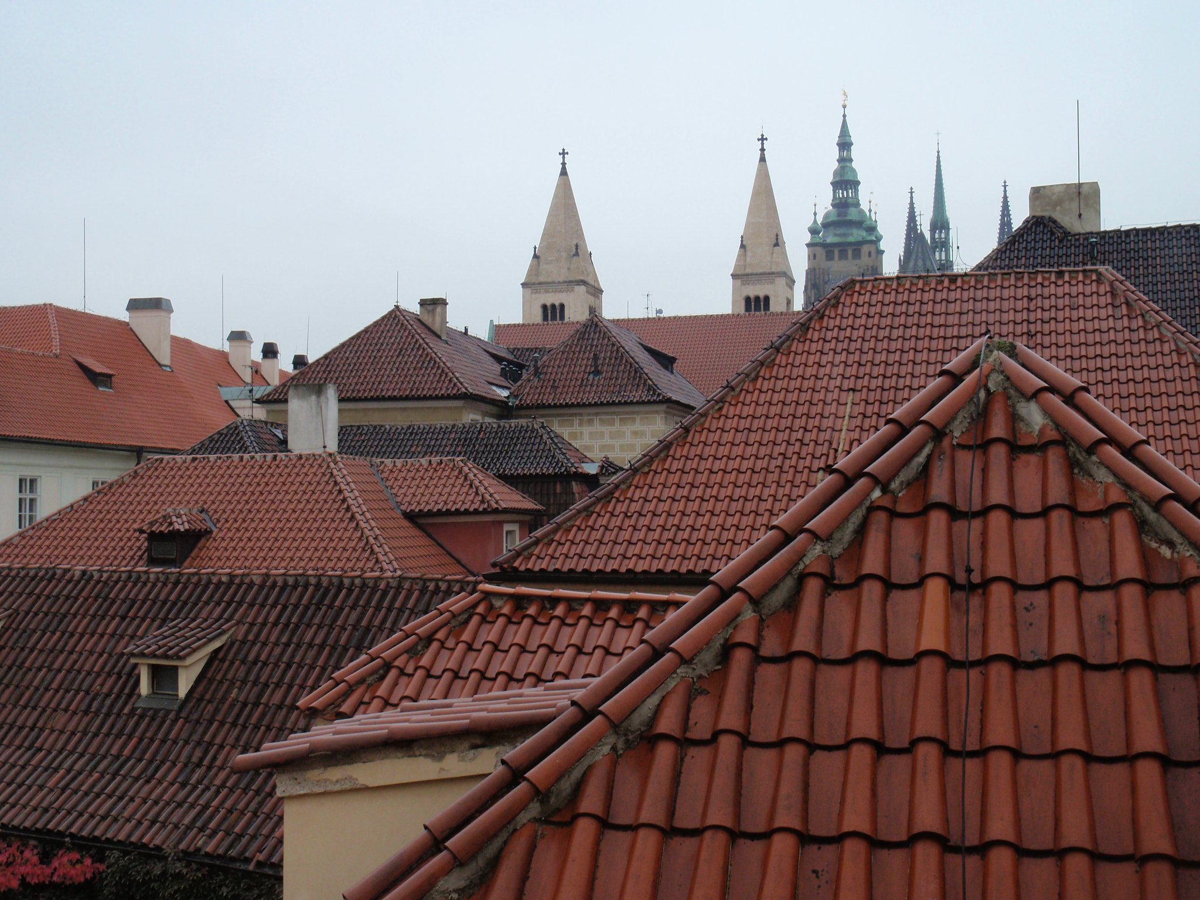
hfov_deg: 46.8
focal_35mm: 40
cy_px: 450
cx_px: 600
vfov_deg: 36.0
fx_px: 1387
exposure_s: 1/160
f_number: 3.9
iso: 100
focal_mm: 7.25
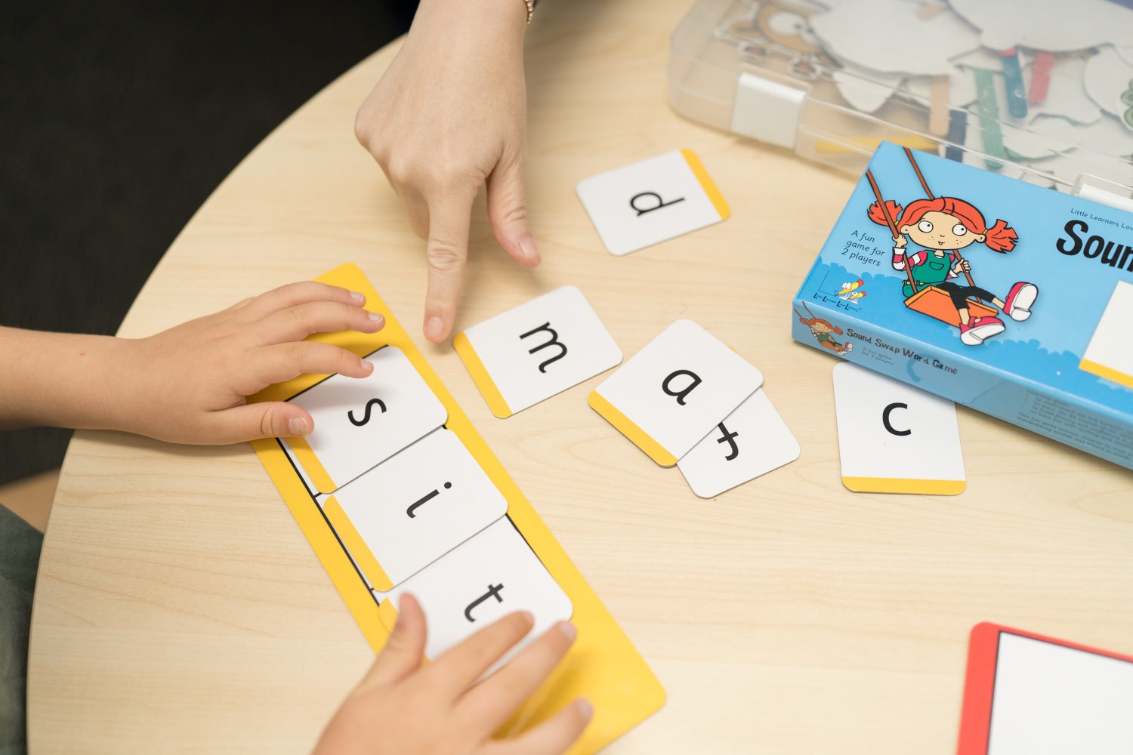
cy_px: 378
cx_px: 566
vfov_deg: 37.9
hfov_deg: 54.4
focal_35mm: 35
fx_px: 1101
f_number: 2
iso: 400
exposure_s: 1/250
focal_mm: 35
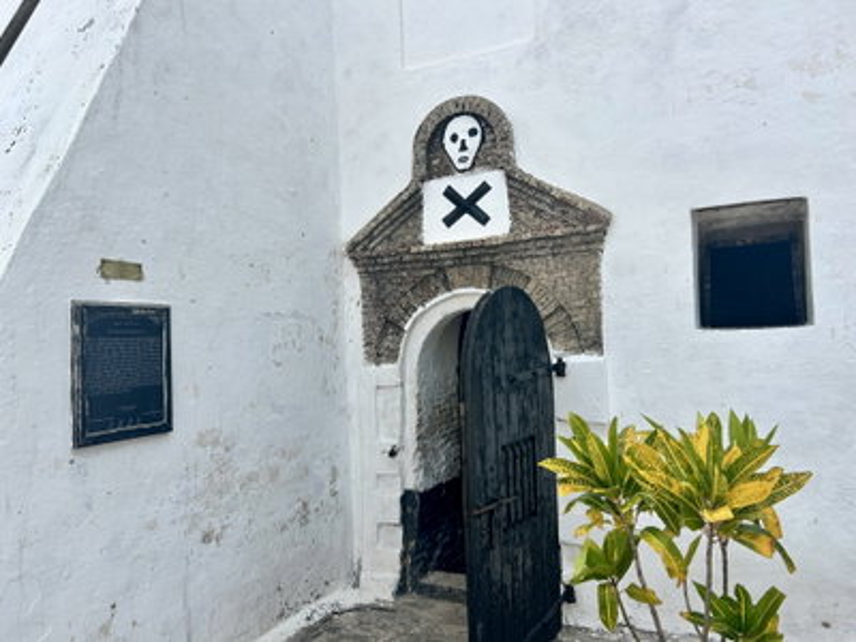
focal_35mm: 26
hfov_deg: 67.3
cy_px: 321
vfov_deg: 53.1
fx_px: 643
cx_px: 428
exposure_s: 1/3077
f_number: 1.5
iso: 50
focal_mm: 5.7
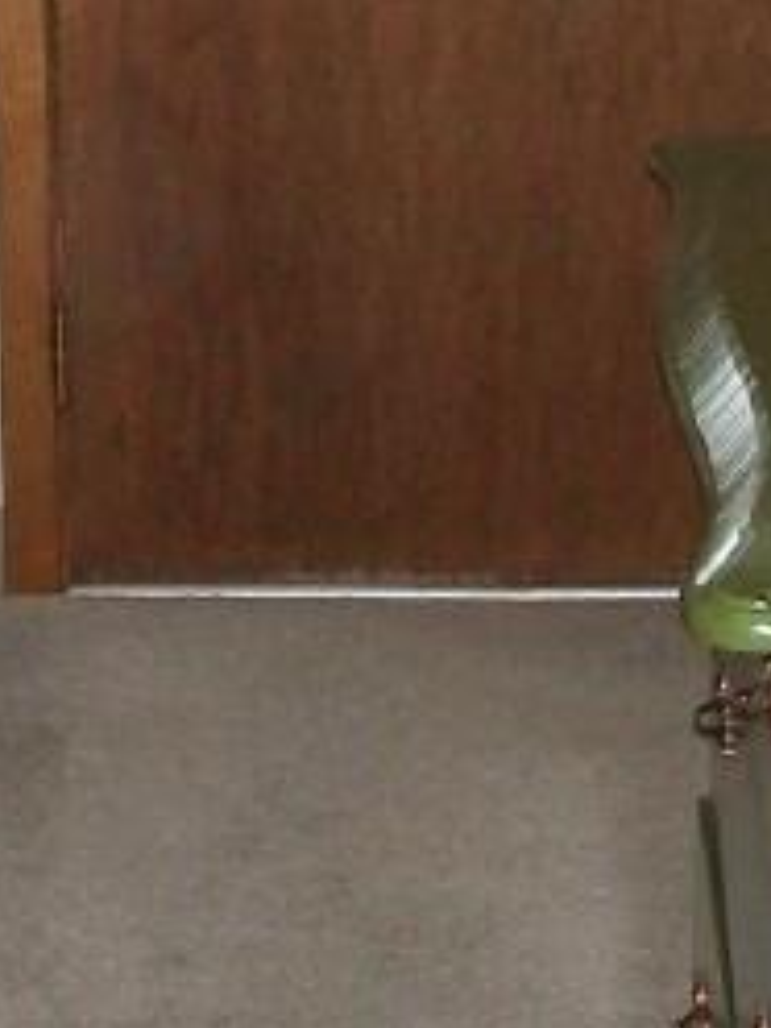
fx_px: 3920
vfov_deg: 14.7
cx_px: 485
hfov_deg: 11.2
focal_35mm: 132
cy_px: -12
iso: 240
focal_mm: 5.7
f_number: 2.9
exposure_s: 1/30
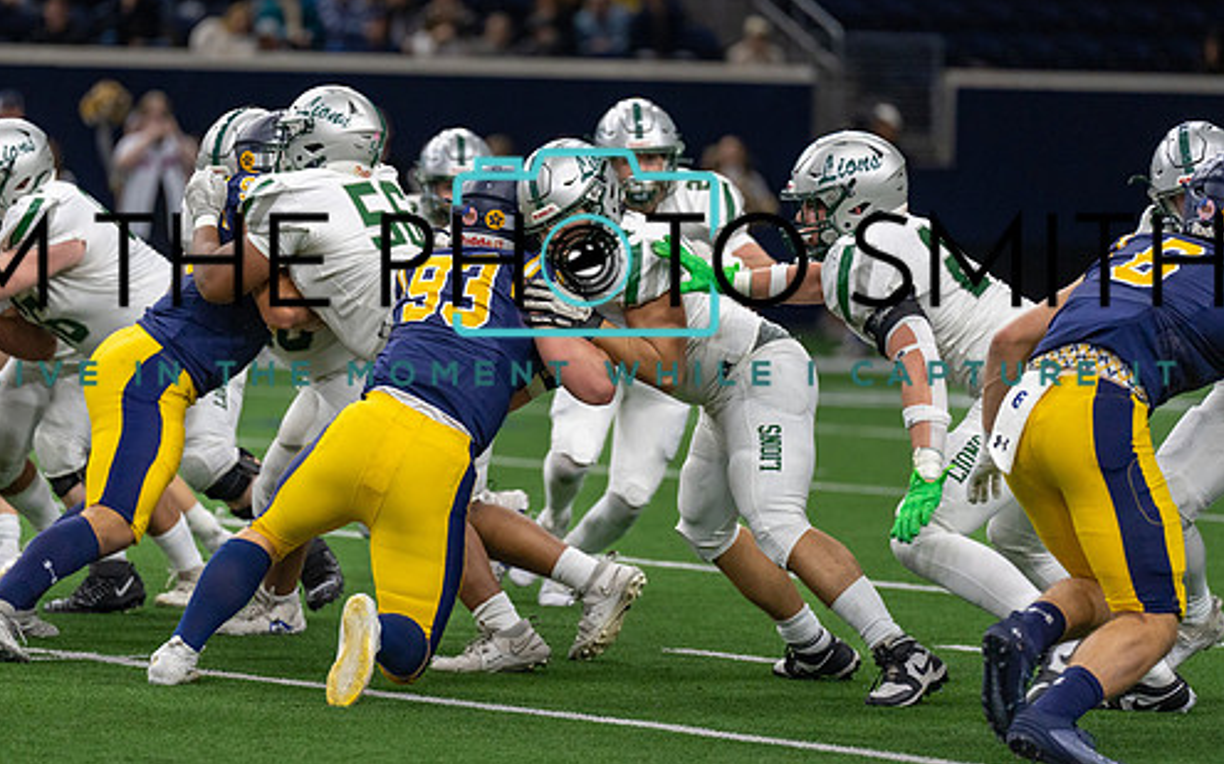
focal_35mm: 256
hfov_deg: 8.2
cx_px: 509
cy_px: 267
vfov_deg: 5.1
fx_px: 8537
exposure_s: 1/1000
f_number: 2.8
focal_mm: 200
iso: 2000
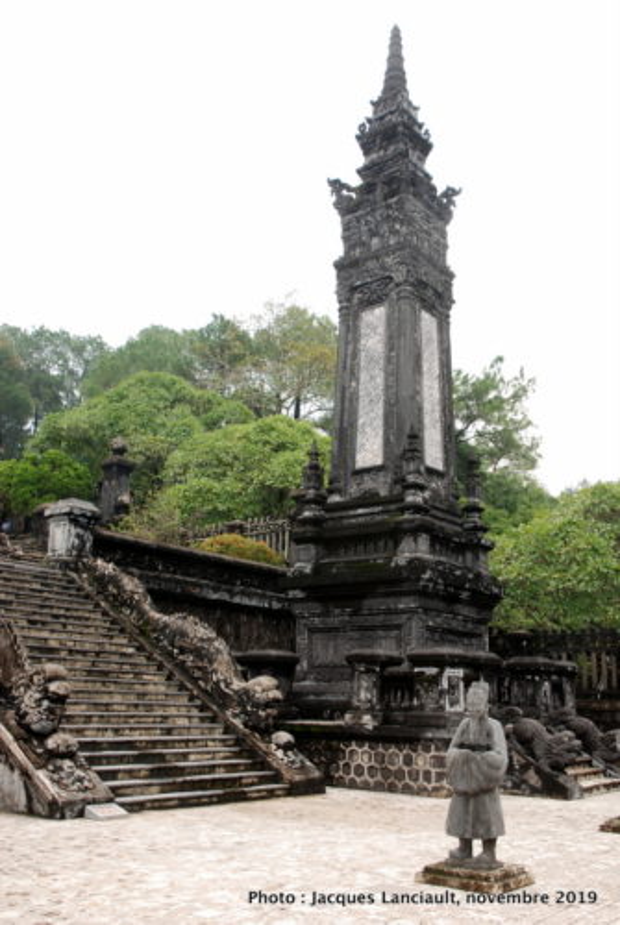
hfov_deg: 40.1
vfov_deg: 57.2
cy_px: 462
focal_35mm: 33
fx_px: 849
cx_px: 310
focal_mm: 22
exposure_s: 1/25
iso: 100
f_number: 8
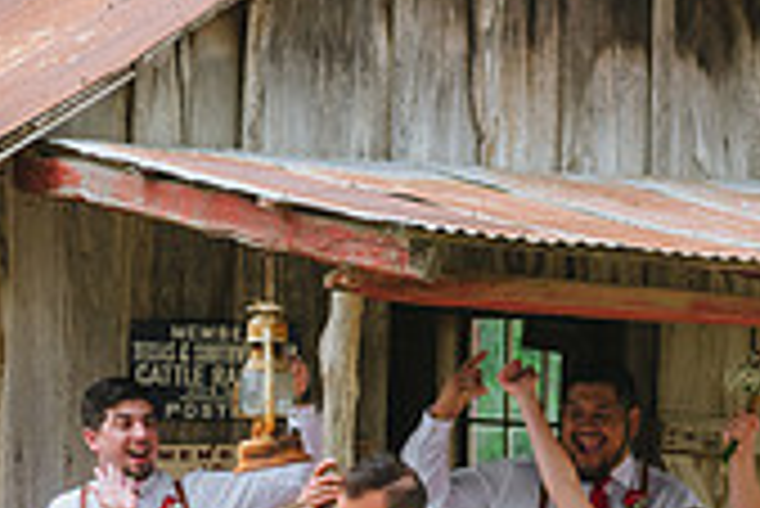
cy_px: 582
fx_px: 4500
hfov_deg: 9.6
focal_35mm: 213
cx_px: 463
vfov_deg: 6.4
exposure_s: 1/250
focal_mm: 62
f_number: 4
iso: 320
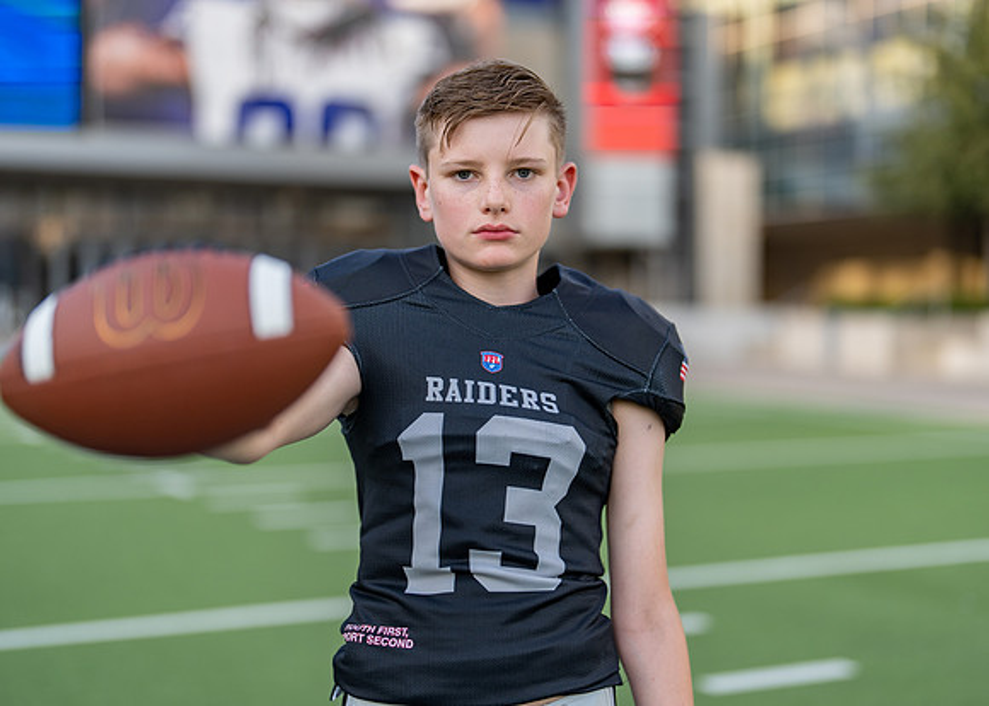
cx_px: 544
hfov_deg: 33.0
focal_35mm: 59
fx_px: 1666
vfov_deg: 23.9
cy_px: 346
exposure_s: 1/1600
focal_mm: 50
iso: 100
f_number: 1.2
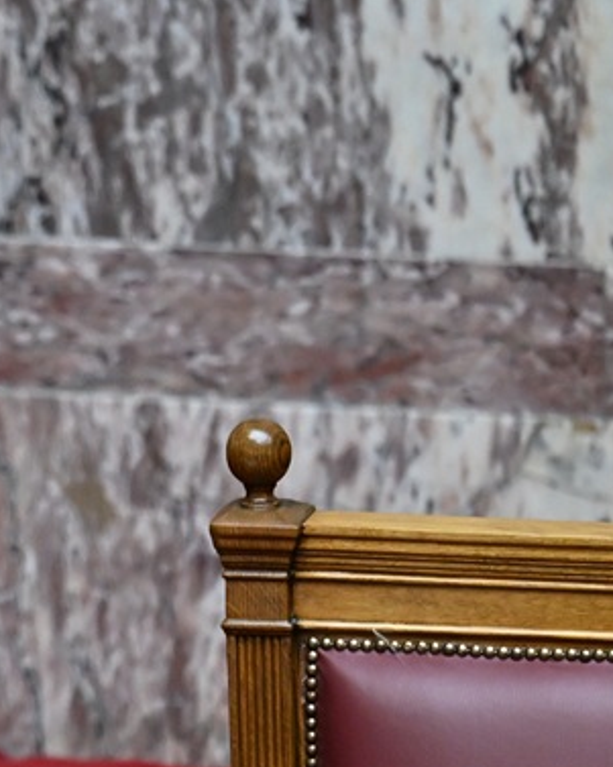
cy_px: 342
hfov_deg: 1.5
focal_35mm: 1016
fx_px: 23069
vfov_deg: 1.9
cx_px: -519
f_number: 6
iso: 3200
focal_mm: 340
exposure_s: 1/250
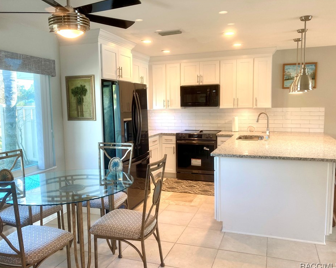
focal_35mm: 30
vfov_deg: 48.5
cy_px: 136
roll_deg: +0.9
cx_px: 163
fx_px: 298
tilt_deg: -5.7
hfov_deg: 58.8
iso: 50
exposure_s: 1/60
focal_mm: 3.99
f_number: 1.8
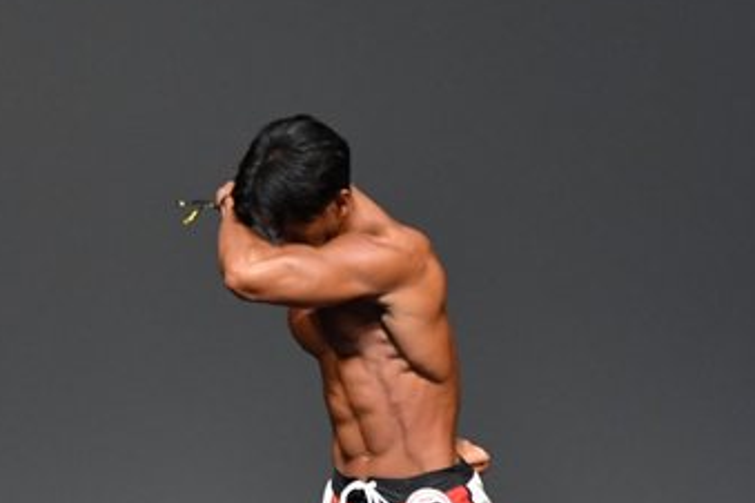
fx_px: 14365
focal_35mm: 685
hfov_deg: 3.0
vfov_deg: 2.0
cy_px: 543
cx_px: 420
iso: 2500
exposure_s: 1/400
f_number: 5.6
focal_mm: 200
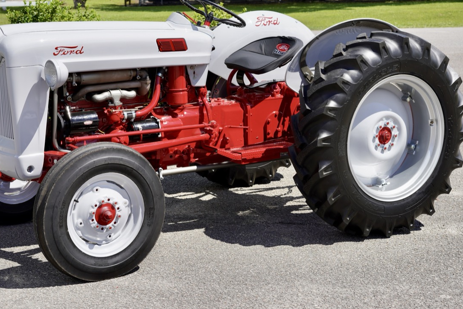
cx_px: 199
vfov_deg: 19.2
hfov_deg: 28.4
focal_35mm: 71
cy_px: 130
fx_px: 913
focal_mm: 55
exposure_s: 1/400
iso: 100
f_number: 6.3
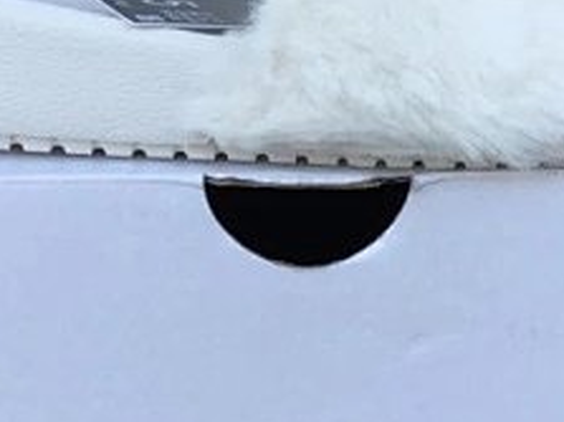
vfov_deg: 16.6
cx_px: 321
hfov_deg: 22.0
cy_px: 152
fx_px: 1449
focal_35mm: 89
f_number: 2.4
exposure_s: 1/128
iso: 25
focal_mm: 3.3
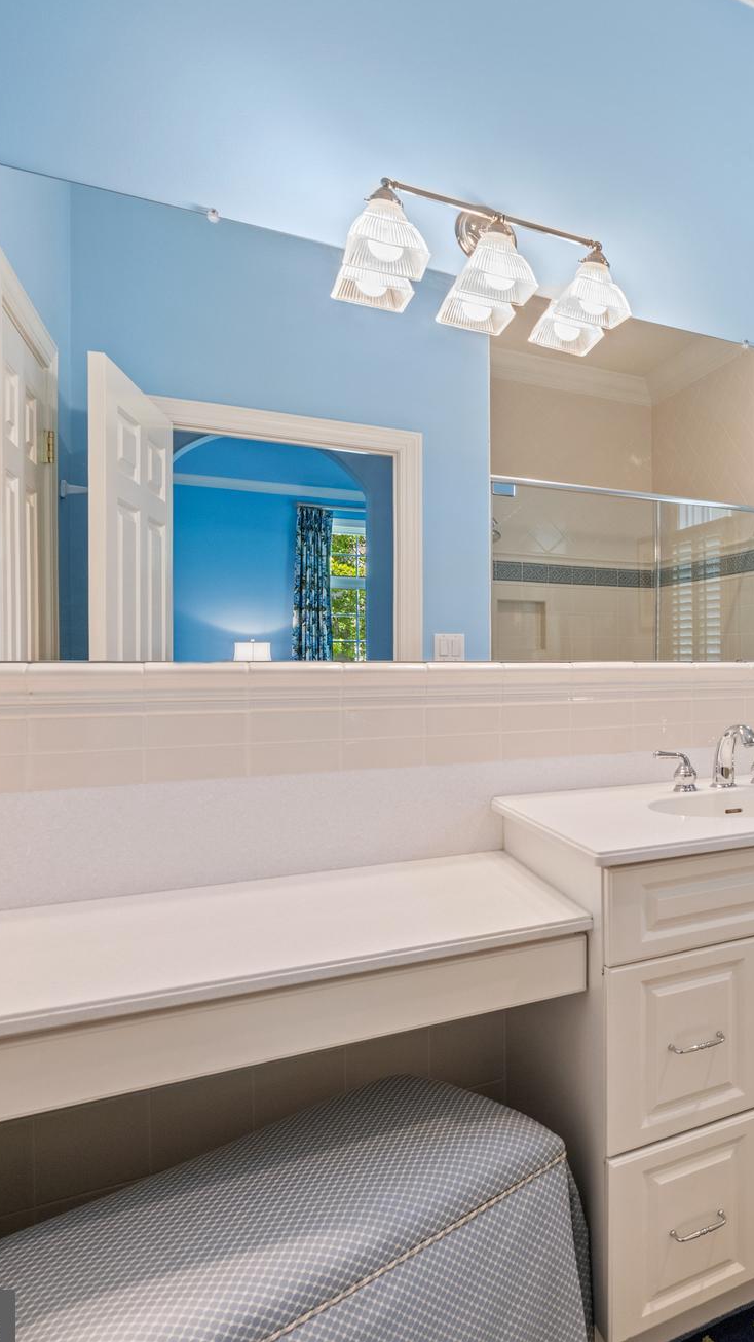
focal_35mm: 23
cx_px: 839
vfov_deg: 78.7
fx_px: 818
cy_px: 663
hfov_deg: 39.8
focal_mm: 14
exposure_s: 1/13
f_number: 7.1
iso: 320
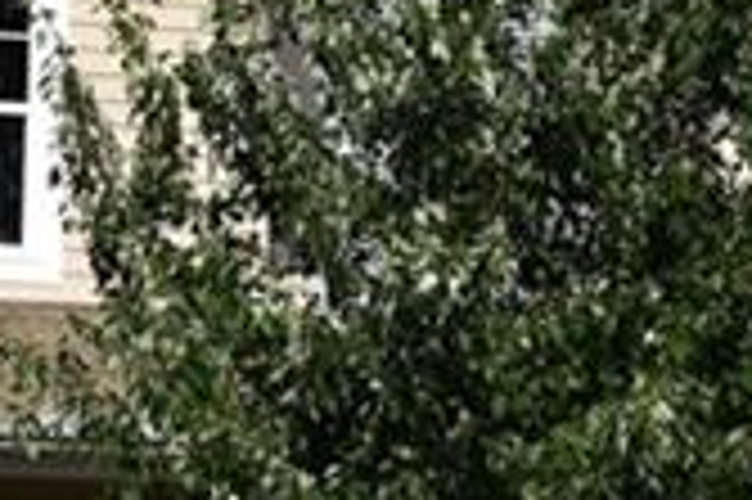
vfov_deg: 5.3
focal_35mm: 258
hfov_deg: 8.0
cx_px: 599
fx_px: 5384
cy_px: 387
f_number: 10
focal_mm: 28
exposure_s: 1/800
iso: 200
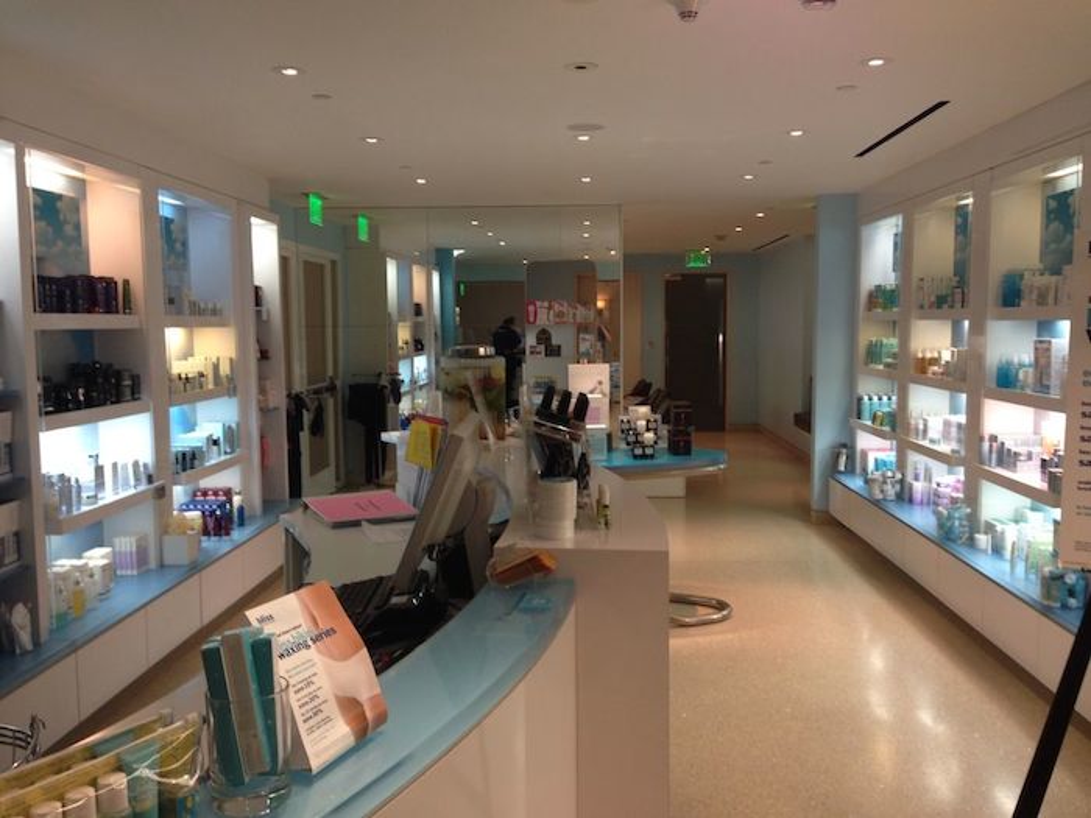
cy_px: 409
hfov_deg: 55.4
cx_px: 546
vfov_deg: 42.9
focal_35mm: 33
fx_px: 1040
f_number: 2.4
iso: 64
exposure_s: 1/20
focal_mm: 4.12
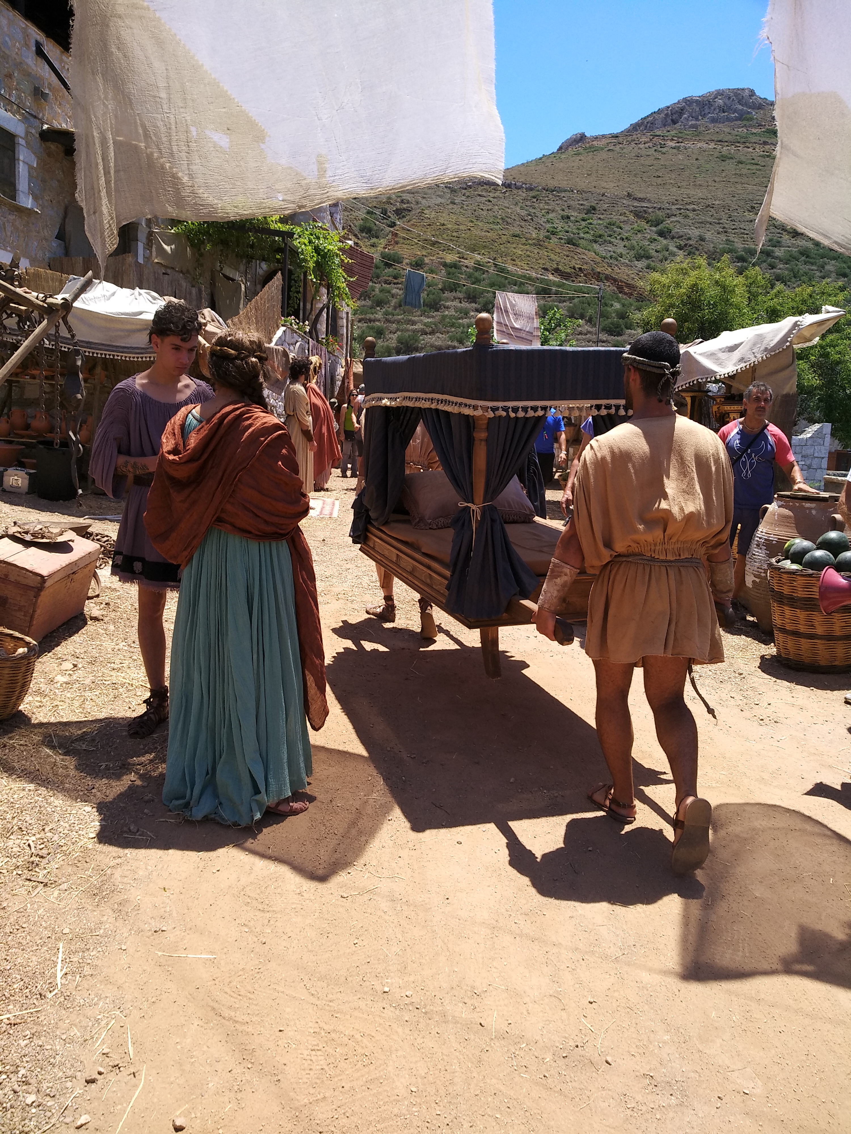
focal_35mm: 22
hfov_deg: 61.1
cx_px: 426
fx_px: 721
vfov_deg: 76.4
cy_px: 567
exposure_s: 1/740
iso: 100
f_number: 2.2
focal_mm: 3.81
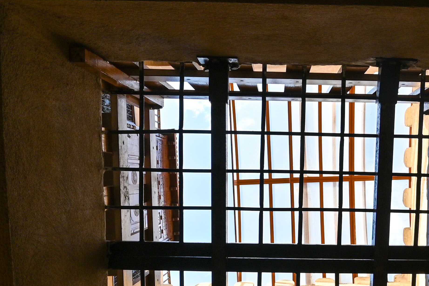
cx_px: 294
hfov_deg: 57.1
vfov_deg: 40.2
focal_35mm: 32
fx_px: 381
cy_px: 207
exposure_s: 1/250
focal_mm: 10
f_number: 5.6
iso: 110
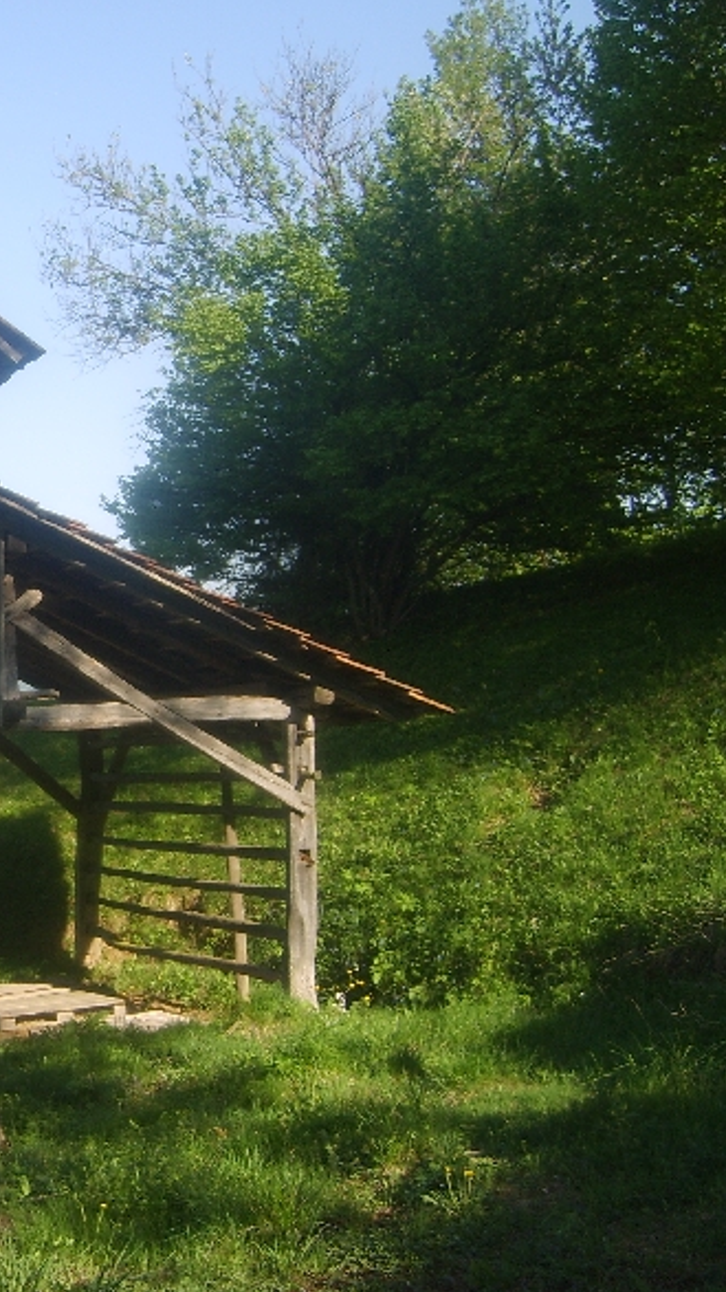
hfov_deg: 21.8
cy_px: 634
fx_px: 1780
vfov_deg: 39.9
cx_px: -84
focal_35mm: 52
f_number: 2.8
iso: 50
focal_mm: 5.8
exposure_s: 1/350
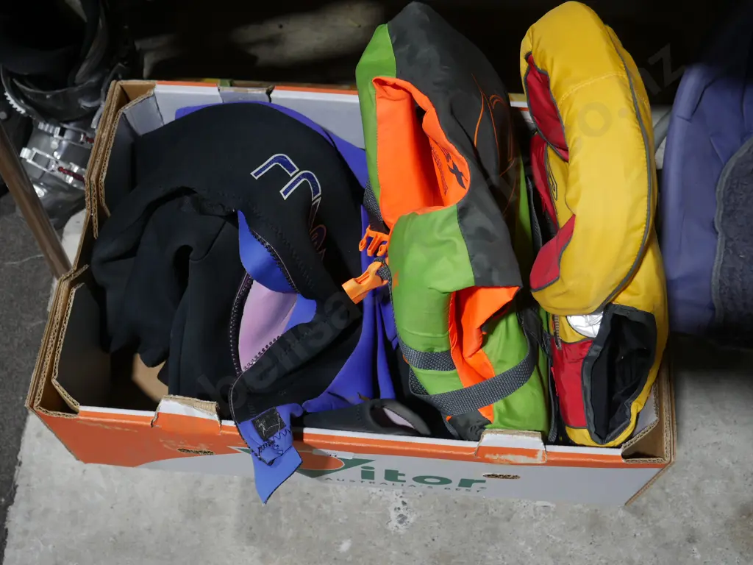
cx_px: 376
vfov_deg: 34.3
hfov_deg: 44.8
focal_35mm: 42
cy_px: 282
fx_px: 914
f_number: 4.6
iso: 400
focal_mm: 21
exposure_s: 1/60
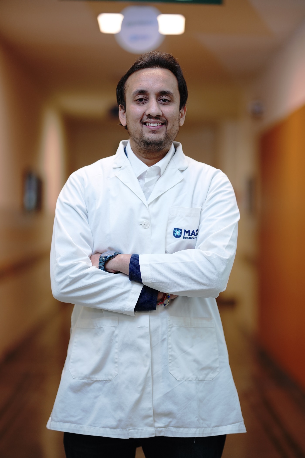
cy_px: 229
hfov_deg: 16.1
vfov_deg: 23.9
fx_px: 1080
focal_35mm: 85
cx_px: 152
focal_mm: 85
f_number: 1.4
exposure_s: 1/100
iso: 200
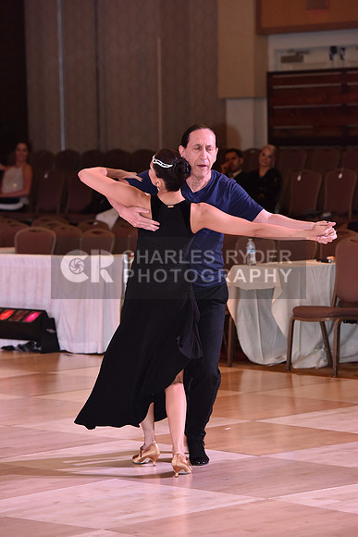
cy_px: 268
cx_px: 179
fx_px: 2236
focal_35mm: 150
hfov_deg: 9.2
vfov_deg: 13.7
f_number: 5.6
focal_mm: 150
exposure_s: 1/250
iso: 2000
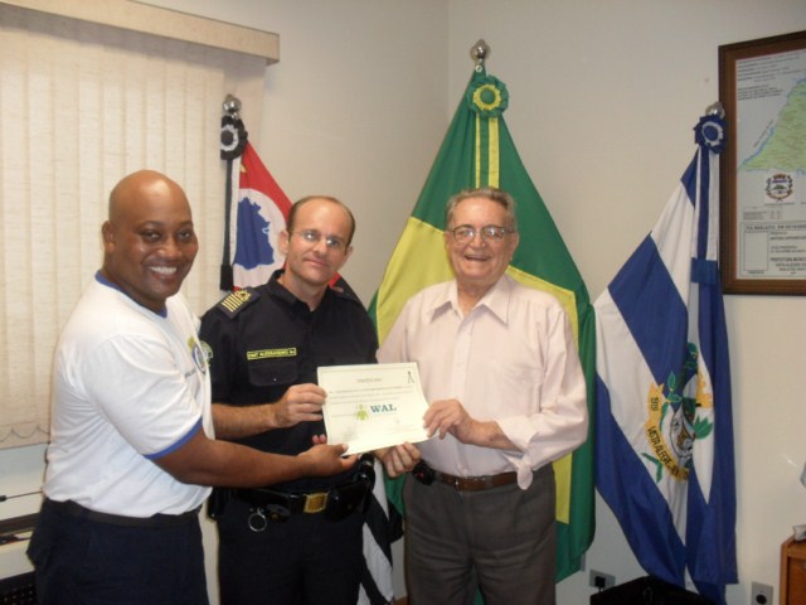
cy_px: 302
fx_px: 815
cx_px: 403
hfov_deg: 52.6
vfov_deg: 40.7
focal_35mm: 35
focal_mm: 6.3
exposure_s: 1/45
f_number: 3.2
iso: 200
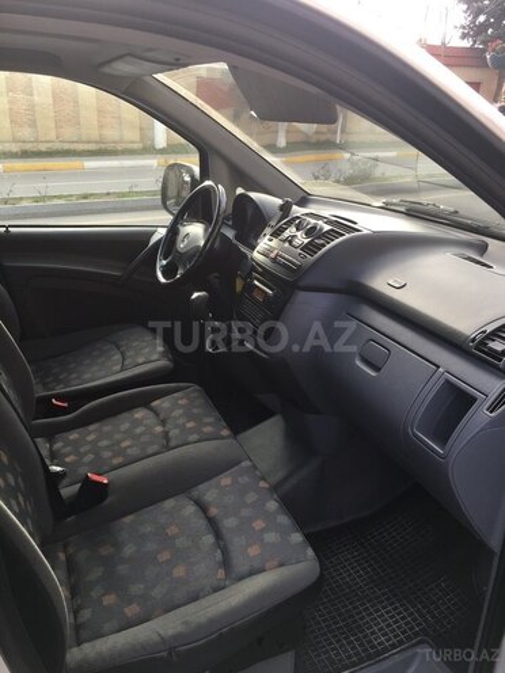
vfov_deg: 61.7
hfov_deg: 48.2
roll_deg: +1.0
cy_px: 336
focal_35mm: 29
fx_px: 564
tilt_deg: -21.4
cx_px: 252
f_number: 2.2
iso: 32
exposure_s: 1/100
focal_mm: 4.15
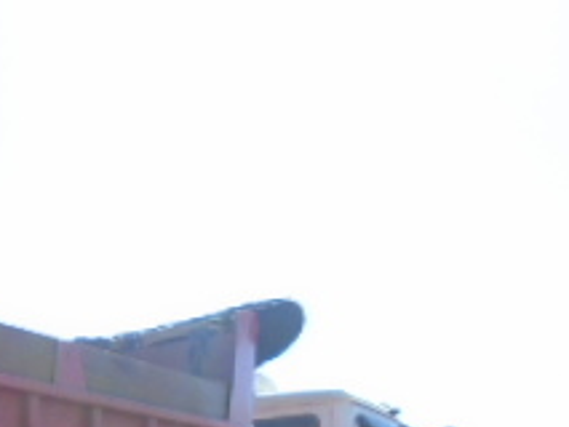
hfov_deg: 21.5
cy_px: 611
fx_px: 1283
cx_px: -254
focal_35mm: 78
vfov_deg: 17.3
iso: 100
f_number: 3.2
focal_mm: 4.6
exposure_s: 1/400
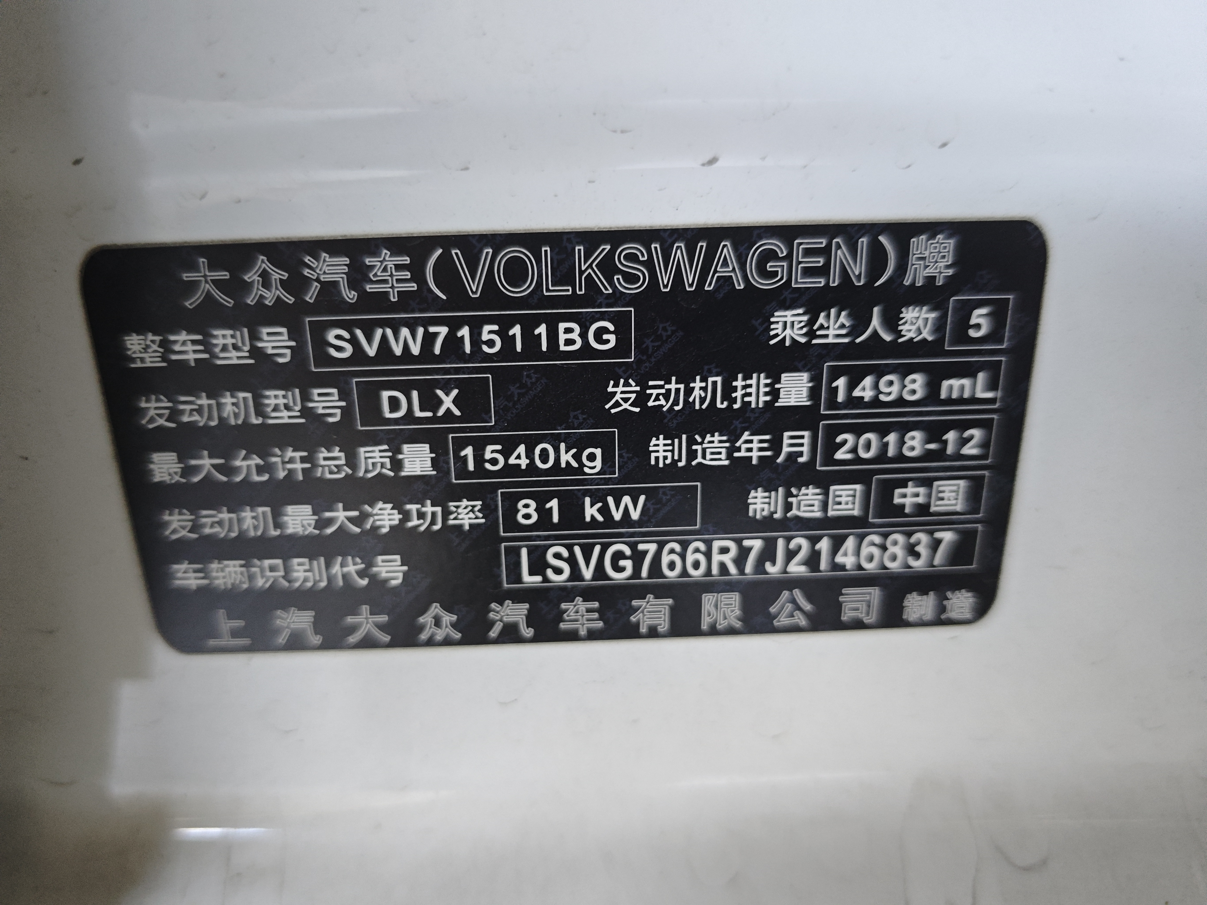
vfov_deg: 56.8
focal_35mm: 24
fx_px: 837
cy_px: 452
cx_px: 604
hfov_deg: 71.6
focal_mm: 5.84
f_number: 1.6
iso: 1250
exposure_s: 1/33.3
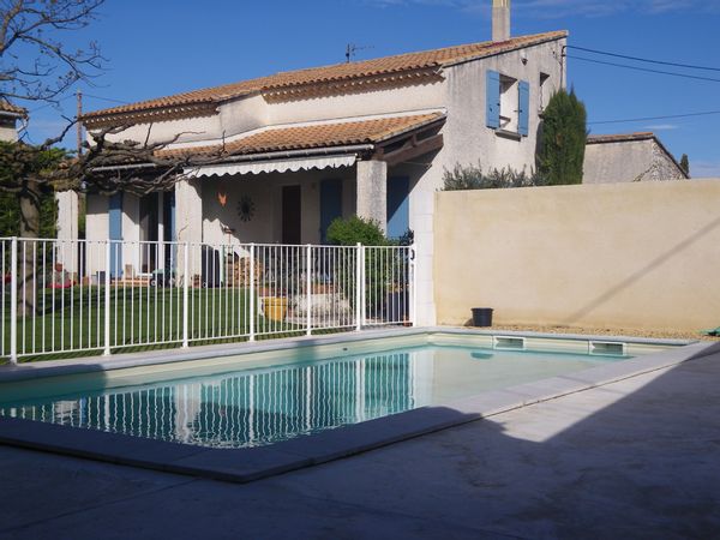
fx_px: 957
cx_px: 360
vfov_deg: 31.5
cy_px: 270
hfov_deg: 41.2
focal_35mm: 46
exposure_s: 1/160
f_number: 8.8
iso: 64
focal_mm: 8.2
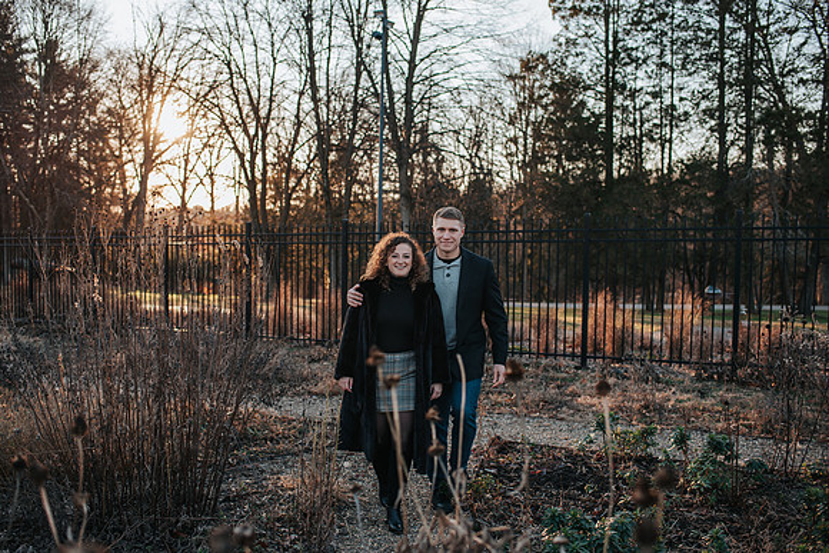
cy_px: 270
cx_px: 405
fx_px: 831
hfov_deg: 53.0
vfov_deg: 36.8
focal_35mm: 36
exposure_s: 1/500
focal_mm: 35
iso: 180
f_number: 2.8
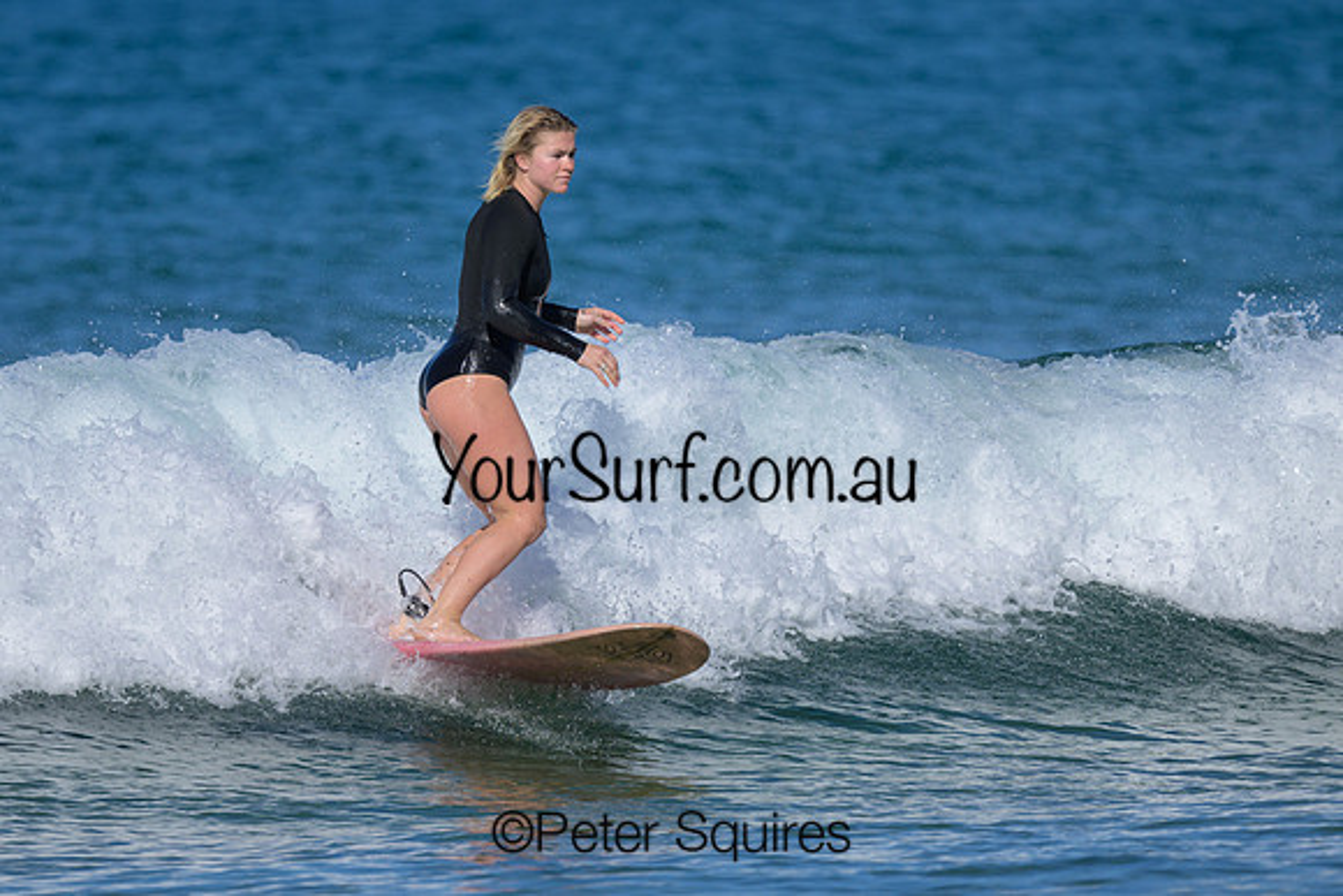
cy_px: 313
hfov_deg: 2.0
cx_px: 504
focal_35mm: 1044
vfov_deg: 1.3
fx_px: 38941
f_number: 6.3
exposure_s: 1/2000
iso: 180
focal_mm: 800
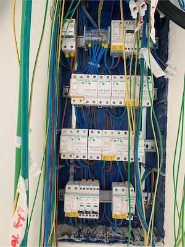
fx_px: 185
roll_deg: -3.1
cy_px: 124
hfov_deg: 53.1
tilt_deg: +2.0
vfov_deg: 67.3
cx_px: 92
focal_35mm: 26
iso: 64
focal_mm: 4.25
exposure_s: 1/121
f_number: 1.8
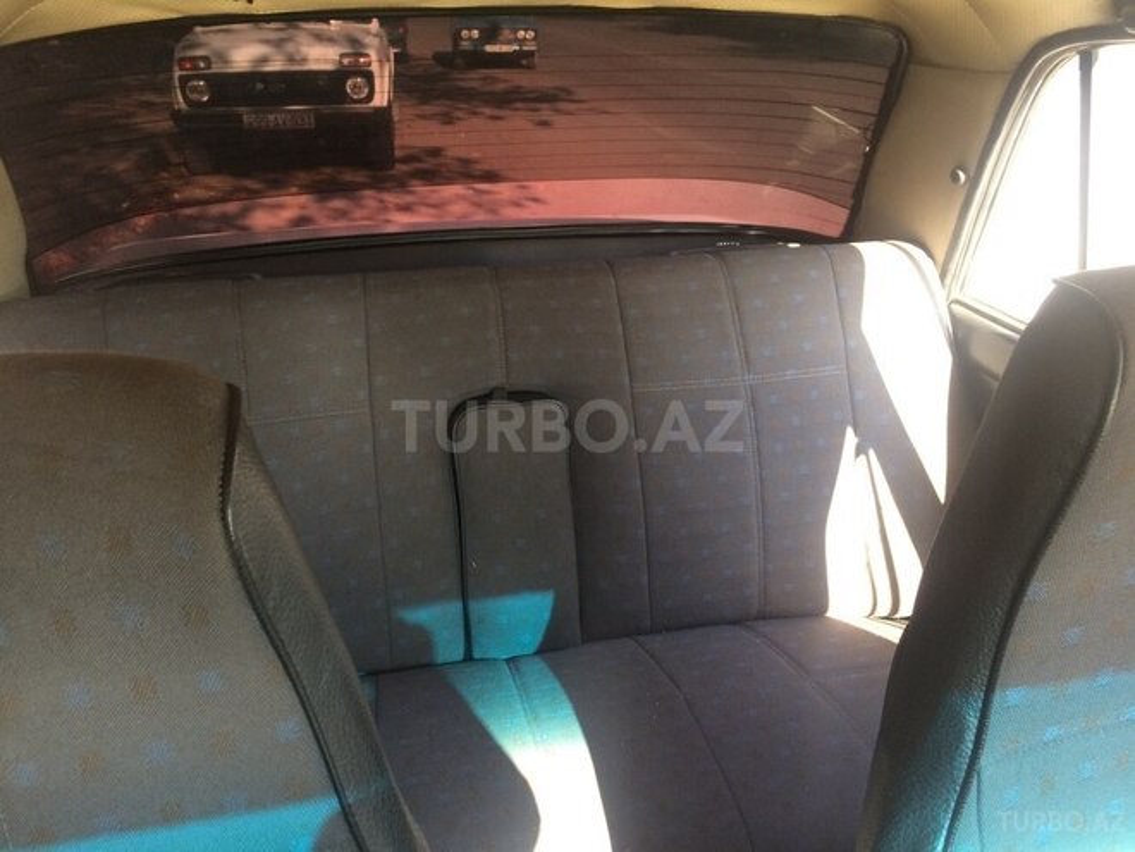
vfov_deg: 48.2
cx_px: 568
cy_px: 426
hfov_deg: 61.7
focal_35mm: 29
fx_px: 951
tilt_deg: -23.0
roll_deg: +1.4
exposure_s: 1/33
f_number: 2.2
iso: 40
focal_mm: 4.15
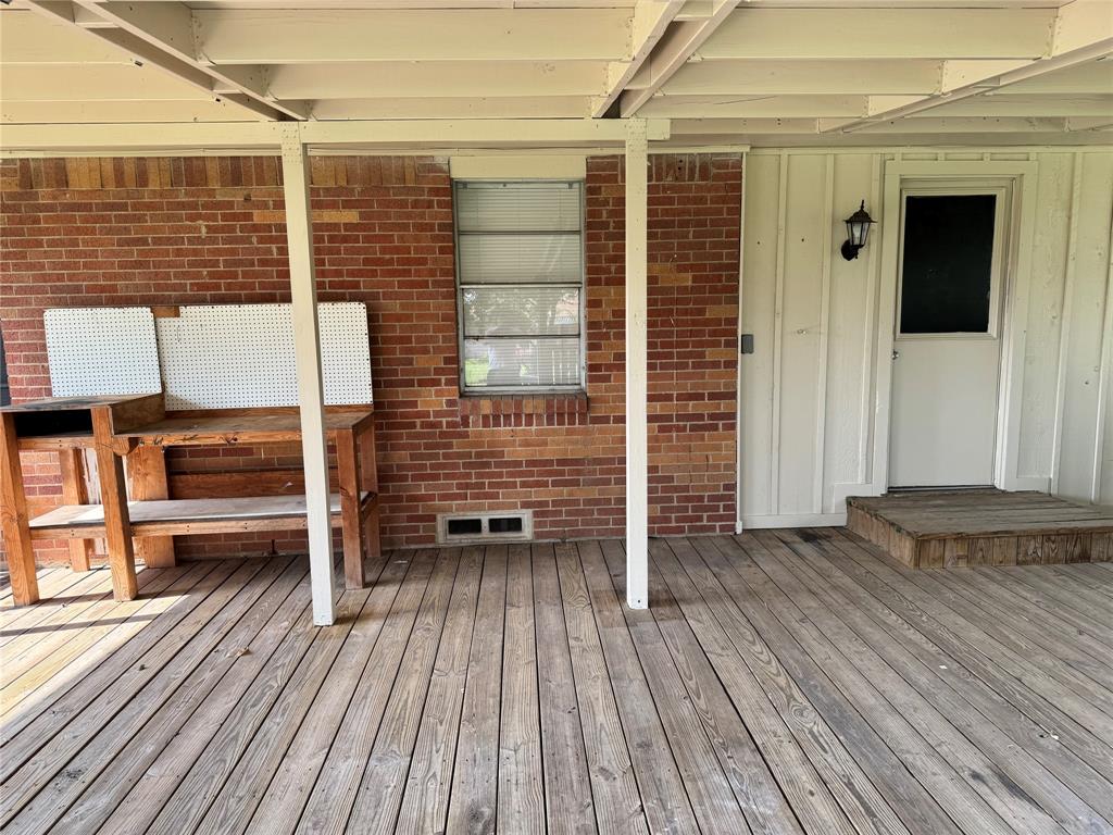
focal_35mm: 24
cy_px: 418
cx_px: 556
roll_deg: +1.1
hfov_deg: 71.6
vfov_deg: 56.8
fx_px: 772
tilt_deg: -7.7
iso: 80
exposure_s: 1/262
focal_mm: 6.76
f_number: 1.78
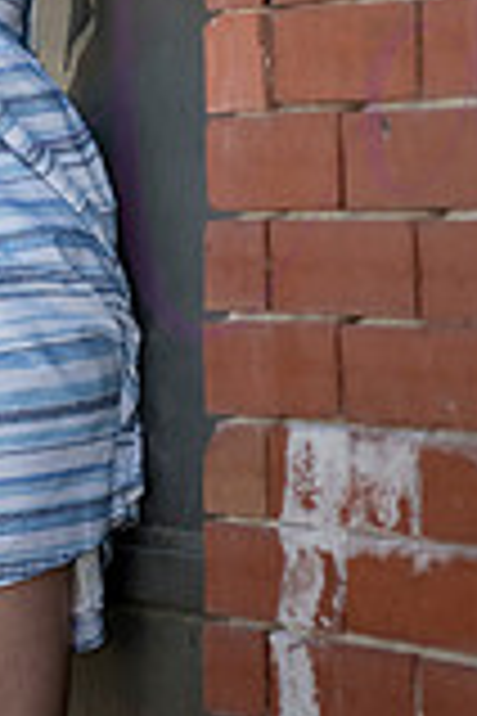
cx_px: 22
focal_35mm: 244
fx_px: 4849
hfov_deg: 5.6
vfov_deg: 8.3
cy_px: -171
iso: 800
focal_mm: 86
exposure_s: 1/1000
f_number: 6.3
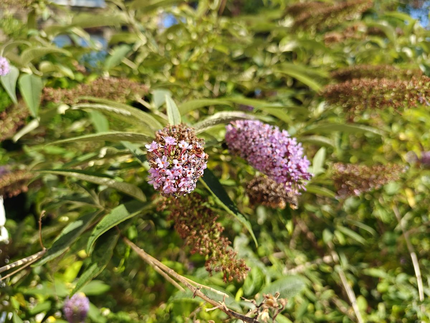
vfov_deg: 56.8
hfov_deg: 71.6
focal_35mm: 24
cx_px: 215
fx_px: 298
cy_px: 162
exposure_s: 1/680
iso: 80
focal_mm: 5.59
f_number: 1.8
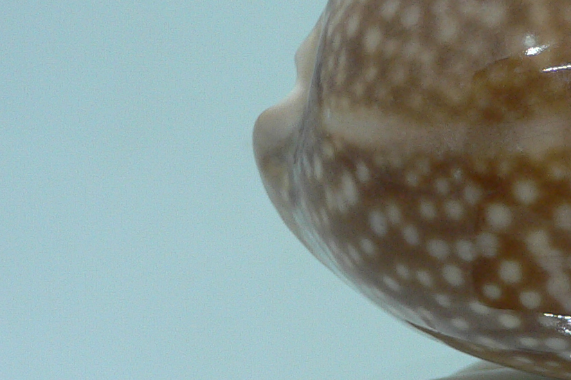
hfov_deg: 21.3
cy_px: 186
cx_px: 685
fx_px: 1412
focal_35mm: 89
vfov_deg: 15.4
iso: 100
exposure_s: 1/60
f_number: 2.8
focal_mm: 4.6
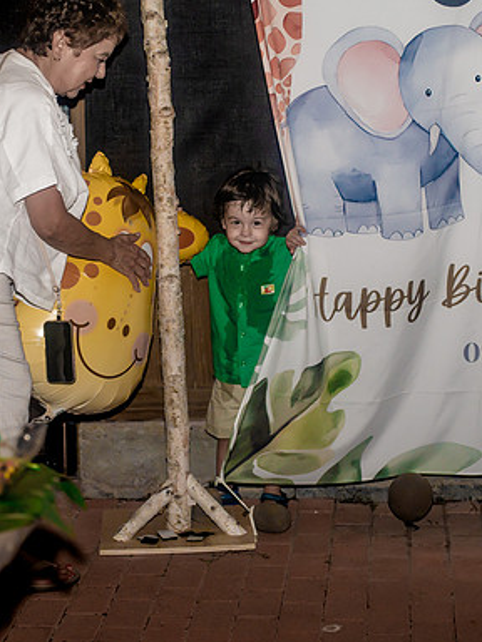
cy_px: 322
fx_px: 2024
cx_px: 231
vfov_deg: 18.0
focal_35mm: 109
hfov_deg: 13.6
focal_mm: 75
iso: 2000
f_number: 3.2
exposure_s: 1/200
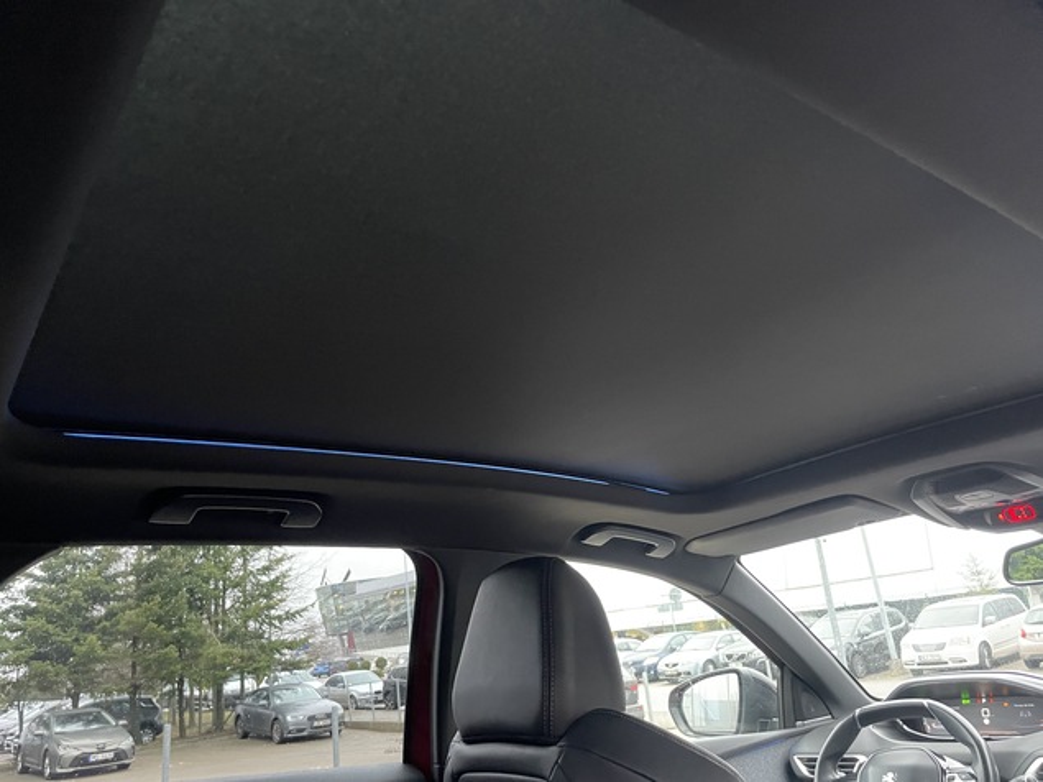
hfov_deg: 67.3
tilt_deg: +18.8
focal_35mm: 26
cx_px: 522
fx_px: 783
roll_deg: +6.8
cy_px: 391
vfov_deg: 53.0
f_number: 1.6
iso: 640
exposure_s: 1/30
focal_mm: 4.2
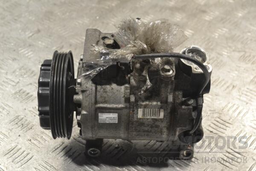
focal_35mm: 68
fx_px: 480
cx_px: 128
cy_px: 86
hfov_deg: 29.9
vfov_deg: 20.2
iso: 3200
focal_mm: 45
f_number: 8
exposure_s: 1/250
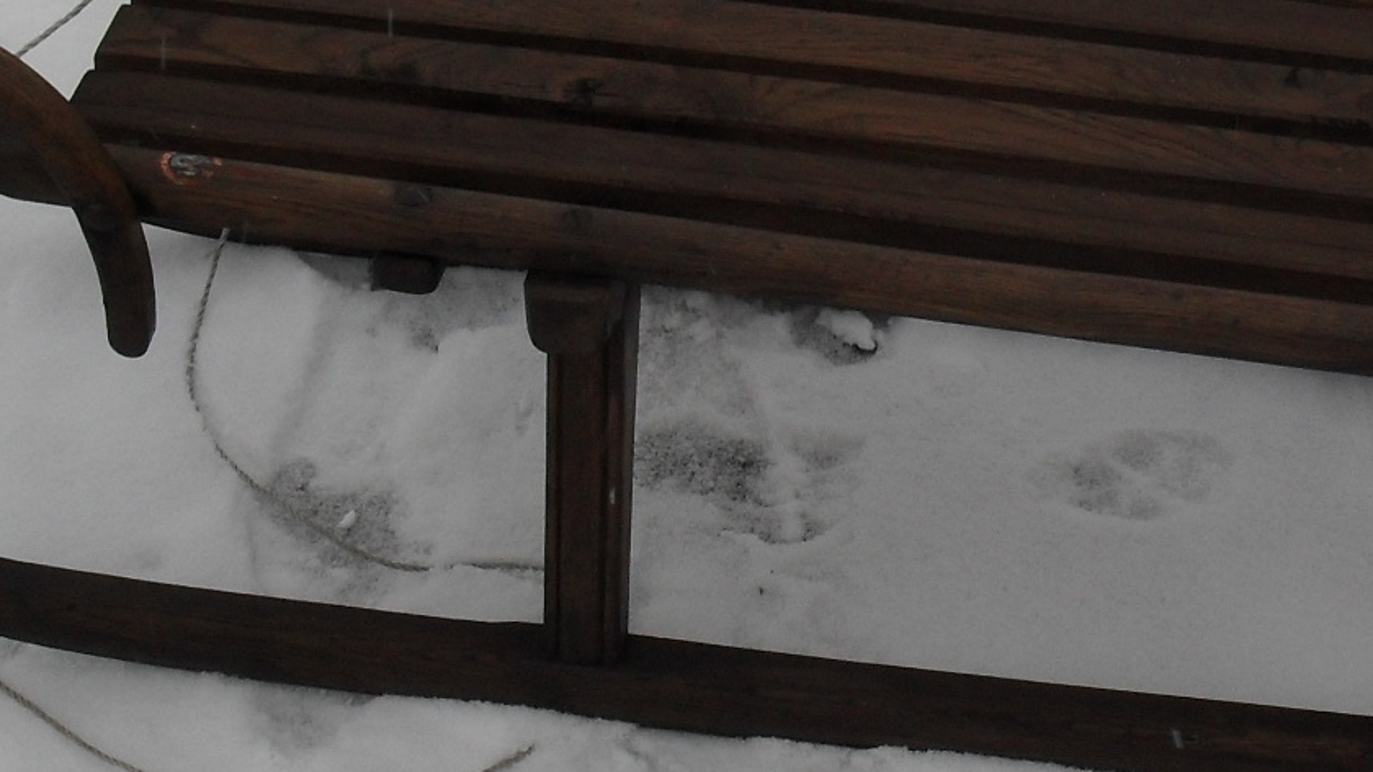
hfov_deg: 22.7
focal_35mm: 93
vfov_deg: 13.0
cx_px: 1071
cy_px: 319
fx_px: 3385
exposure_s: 1/90
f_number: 8.4
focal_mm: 6.3
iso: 100
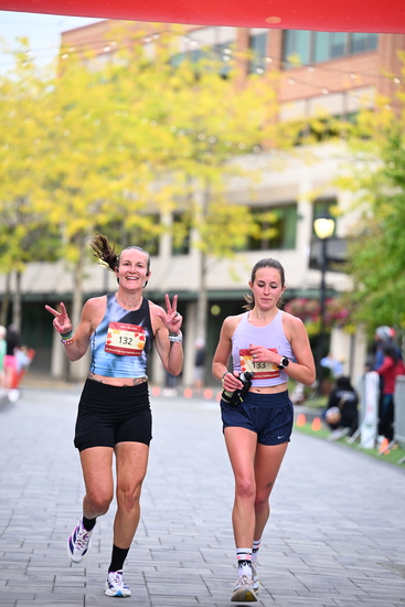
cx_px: 202
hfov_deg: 10.2
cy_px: 304
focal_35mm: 135
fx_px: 2277
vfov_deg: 15.2
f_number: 2.8
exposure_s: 1/1600
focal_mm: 135
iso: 1000
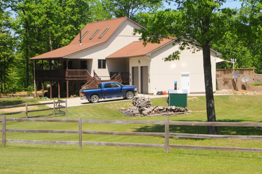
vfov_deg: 20.1
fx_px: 491
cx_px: 131
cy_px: 87
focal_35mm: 68
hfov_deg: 29.9
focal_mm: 45
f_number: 10
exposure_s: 1/640
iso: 800
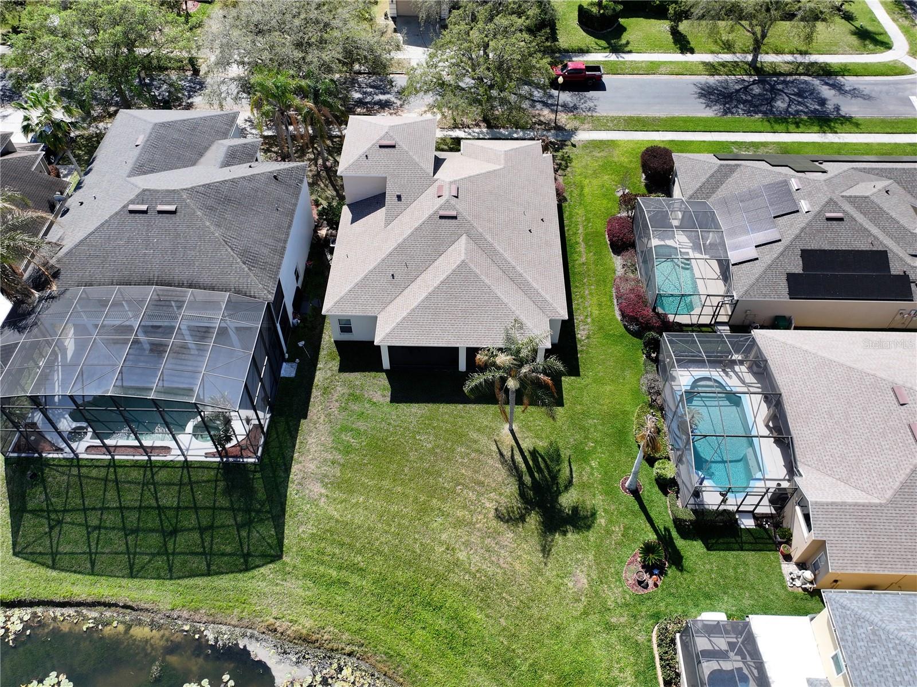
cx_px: 458
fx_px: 635
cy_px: 344
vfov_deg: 56.8
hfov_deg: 71.6
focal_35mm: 24
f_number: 2.8
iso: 120
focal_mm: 12.29
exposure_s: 1/1250
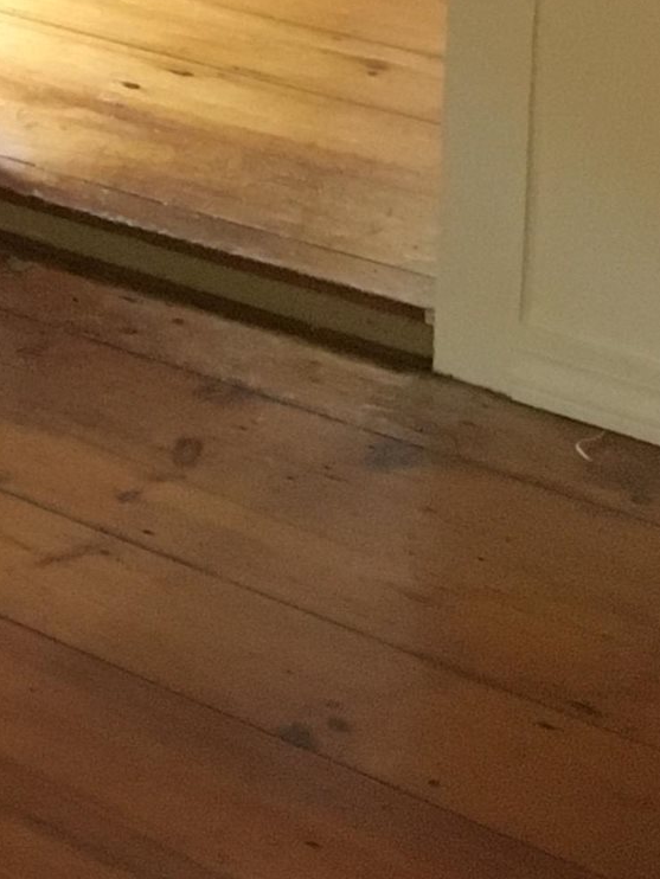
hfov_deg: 10.3
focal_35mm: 120
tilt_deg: -8.0
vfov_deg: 15.4
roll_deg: +1.6
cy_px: -334
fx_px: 3049
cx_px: -1029
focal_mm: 4.15
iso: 200
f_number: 2.2
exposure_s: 1/30
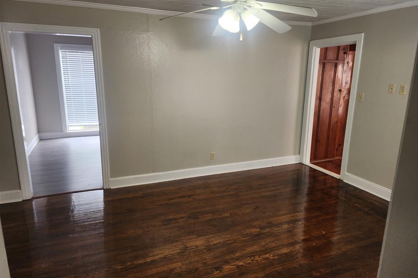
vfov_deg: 53.1
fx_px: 279
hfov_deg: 73.8
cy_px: 134
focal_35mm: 24
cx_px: 209
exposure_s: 1/60
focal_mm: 6.4
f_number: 1.8
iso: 160
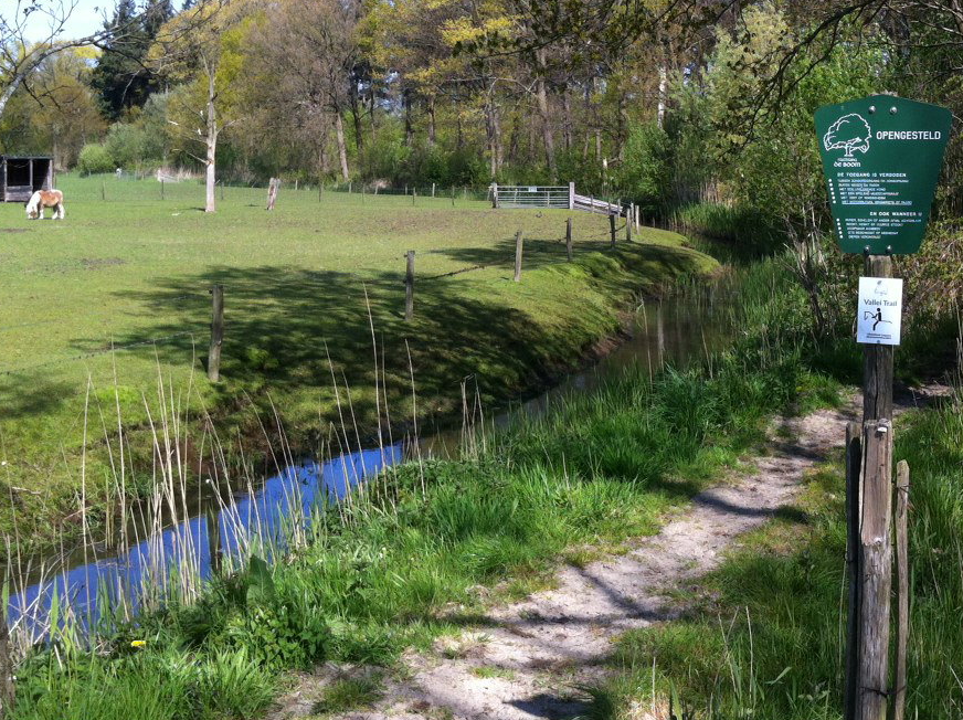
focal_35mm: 52
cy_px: 222
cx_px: 575
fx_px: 1445
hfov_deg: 36.7
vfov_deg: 27.8
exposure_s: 1/642
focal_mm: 3.85
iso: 80
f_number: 2.8
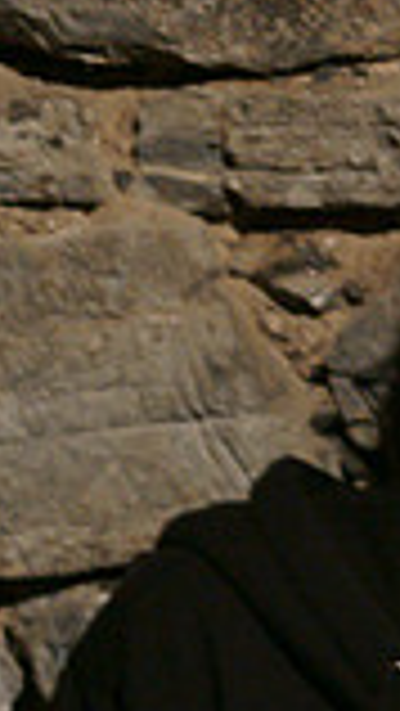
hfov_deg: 3.5
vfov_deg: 6.2
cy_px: 328
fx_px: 6517
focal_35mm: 346
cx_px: 672
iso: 1600
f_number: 3.2
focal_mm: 60
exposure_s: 1/25
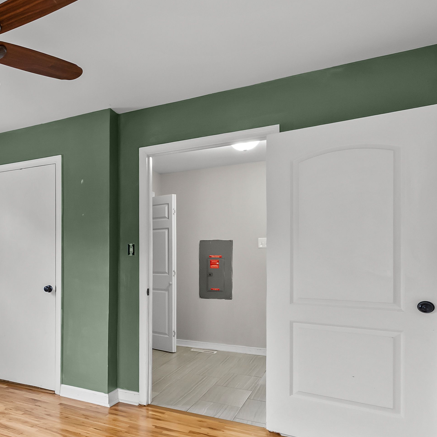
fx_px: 428
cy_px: 269
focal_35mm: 30
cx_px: -43
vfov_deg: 53.5
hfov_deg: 42.5
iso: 1000
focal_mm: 16
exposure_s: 1/10
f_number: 7.1
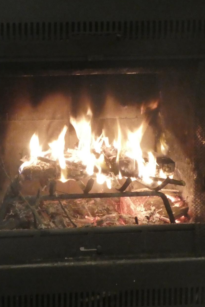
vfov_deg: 13.4
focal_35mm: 153
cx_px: 80
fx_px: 1307
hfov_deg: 9.0
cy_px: 151
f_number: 5.9
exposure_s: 1/13
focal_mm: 16.1
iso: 1600
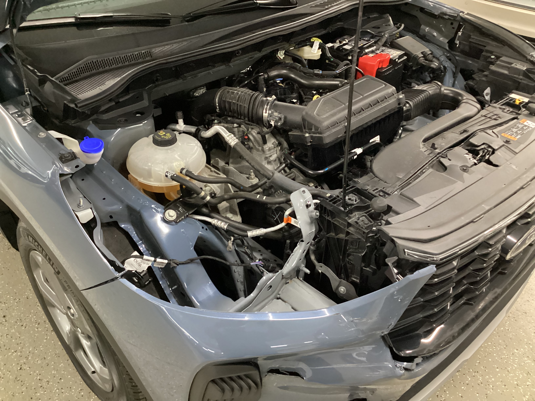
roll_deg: -0.9
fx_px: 479
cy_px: 200
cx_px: 268
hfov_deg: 58.4
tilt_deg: -38.6
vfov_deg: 45.4
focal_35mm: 31
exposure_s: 1/30
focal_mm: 3.3
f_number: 2.4
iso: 640
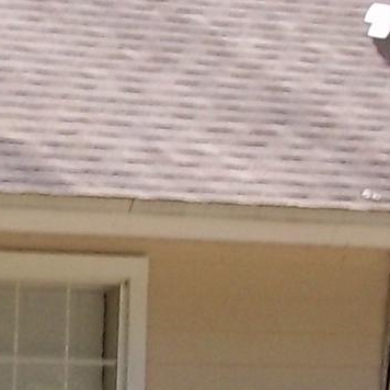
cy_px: 267
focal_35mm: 268
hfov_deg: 6.1
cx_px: -668
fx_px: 3416
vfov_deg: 6.5
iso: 80
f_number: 8
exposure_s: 1/100
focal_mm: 6.5
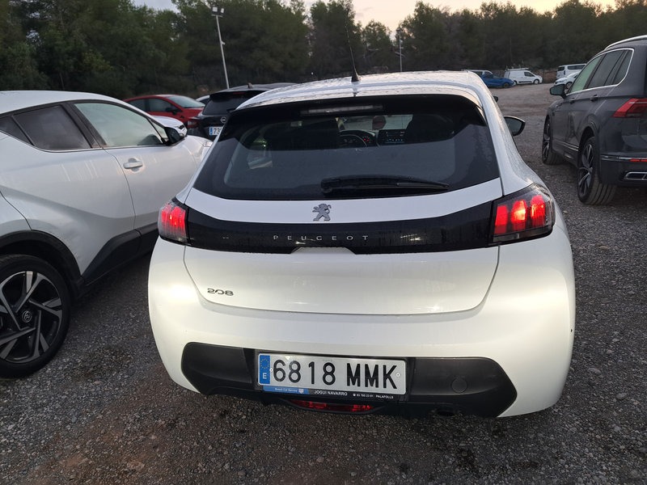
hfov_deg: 71.6
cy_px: 242
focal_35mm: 24
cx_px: 324
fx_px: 449
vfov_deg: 56.8
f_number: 1.8
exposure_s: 1/100
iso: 50
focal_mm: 5.23
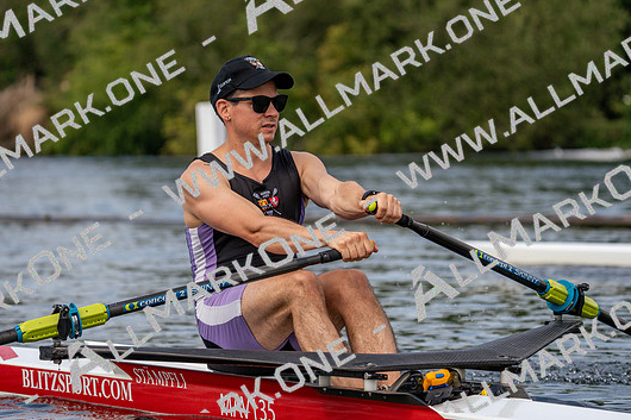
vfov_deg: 6.3
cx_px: 310
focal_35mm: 219
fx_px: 3837
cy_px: 209
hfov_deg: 9.4
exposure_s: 1/1600
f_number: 5.6
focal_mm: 200
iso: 320
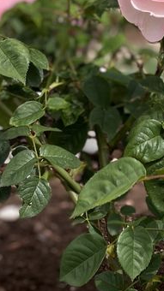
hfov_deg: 12.0
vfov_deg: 20.7
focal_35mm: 100
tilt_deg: +0.7
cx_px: 137
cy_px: 1
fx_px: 774
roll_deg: -0.3
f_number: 1.5
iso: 50
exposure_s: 1/2353
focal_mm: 5.7
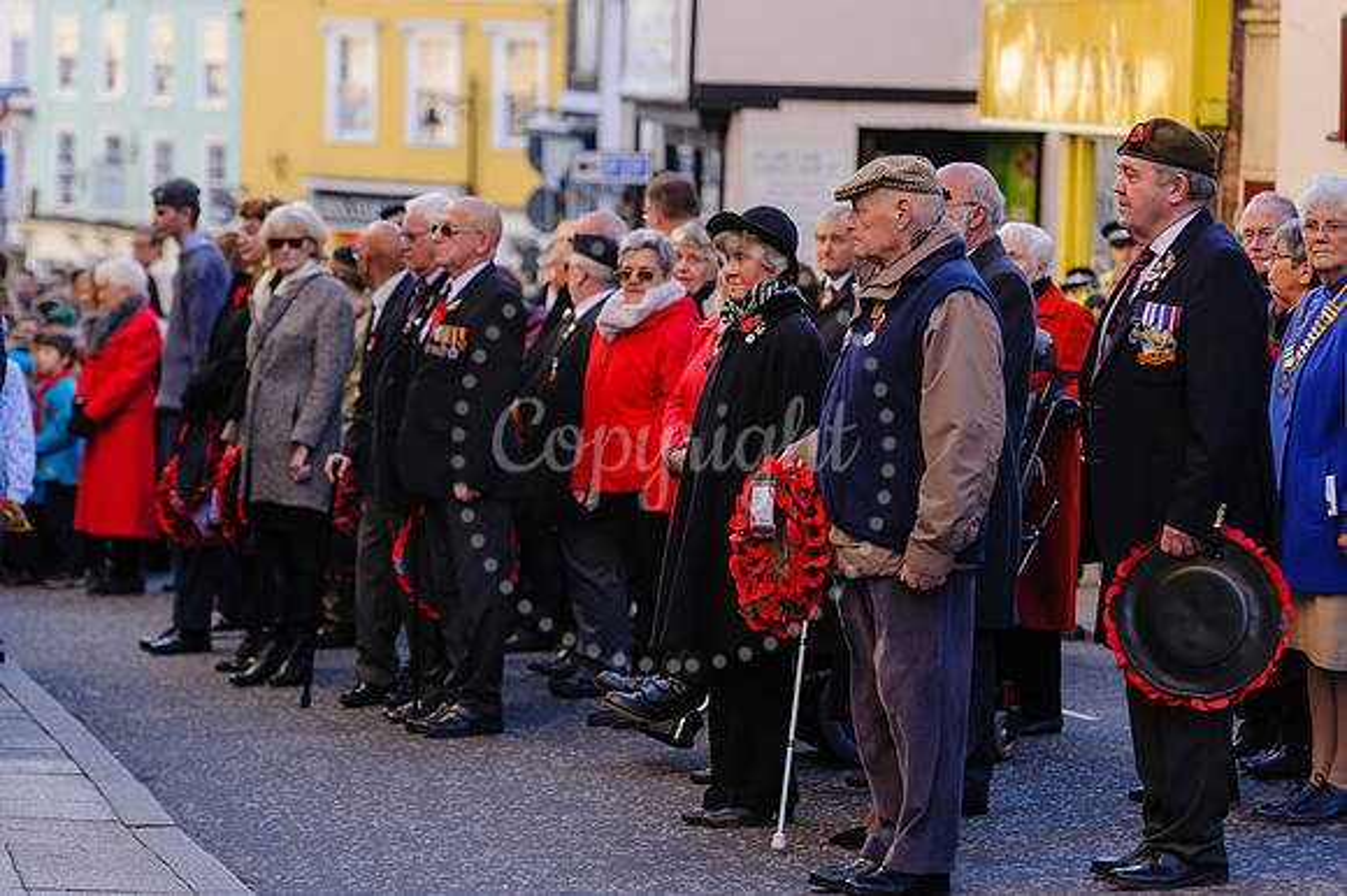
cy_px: 448
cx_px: 674
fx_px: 4861
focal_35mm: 130
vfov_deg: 10.5
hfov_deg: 15.8
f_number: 4.5
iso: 800
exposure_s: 1/500
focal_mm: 130
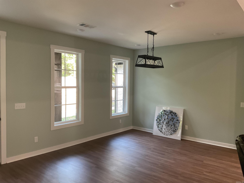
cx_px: 122
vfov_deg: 48.2
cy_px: 92
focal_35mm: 29
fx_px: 204
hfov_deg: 61.7
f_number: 1.8
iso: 100
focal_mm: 3
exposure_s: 1/60
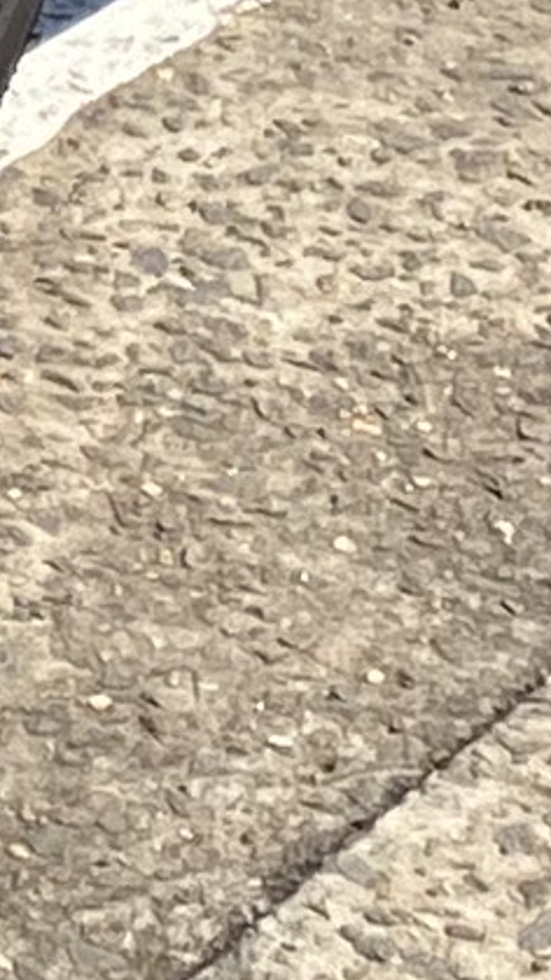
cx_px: -1340
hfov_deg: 4.2
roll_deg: -1.5
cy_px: -1337
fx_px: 7071
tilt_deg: -17.0
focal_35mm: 272
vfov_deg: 7.4
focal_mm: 4.25
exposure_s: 1/1464
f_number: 1.8
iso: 32
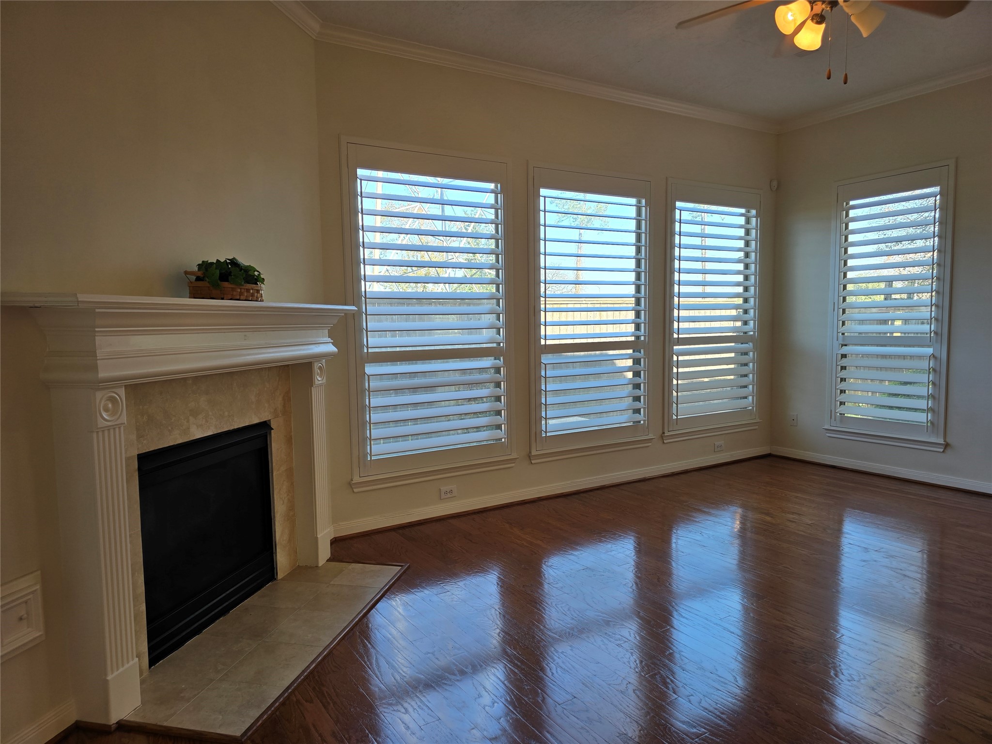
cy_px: 372
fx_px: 659
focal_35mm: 23
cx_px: 496
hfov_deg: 73.9
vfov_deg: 58.9
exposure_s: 1/120
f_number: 1.7
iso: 20
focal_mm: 6.3
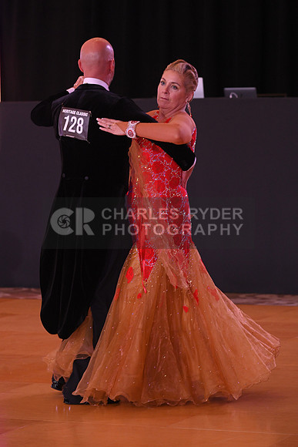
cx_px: 149
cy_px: 224
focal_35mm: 145
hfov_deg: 9.5
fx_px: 1799
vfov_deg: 14.2
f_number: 6.3
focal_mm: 145
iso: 2500
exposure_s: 1/200
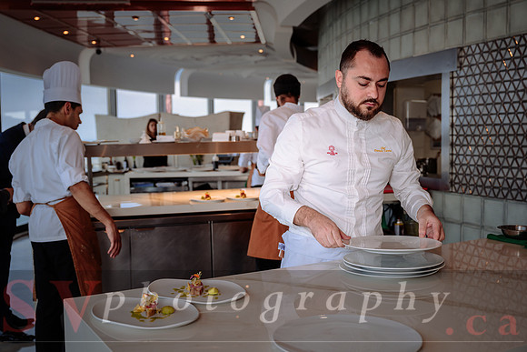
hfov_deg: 47.6
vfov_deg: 32.8
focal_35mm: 41
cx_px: 266
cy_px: 176
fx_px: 597
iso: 100
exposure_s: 1/125
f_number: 4
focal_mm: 40
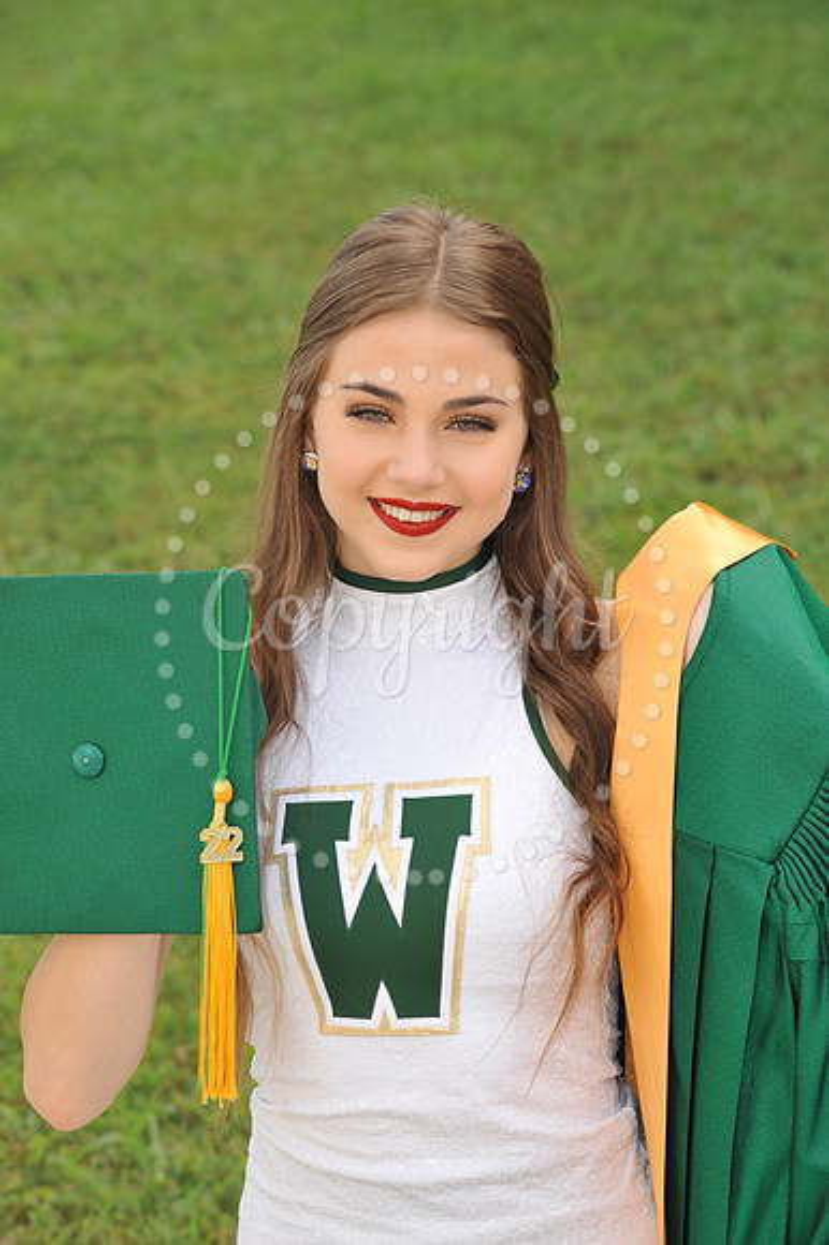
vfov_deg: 16.4
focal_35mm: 125
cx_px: 414
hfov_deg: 11.0
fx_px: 4323
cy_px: 622
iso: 200
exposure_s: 1/100
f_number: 9
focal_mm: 125
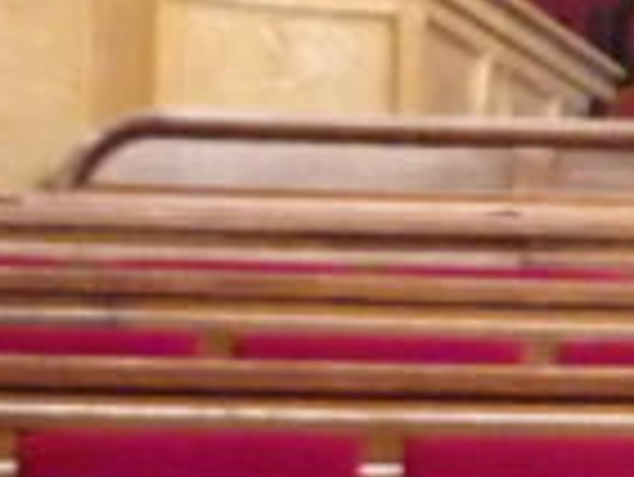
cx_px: 1340
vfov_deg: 6.2
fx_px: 4381
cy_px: 392
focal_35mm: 239
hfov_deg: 7.9
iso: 400
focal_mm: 5.5
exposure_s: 1/13
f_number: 2.8
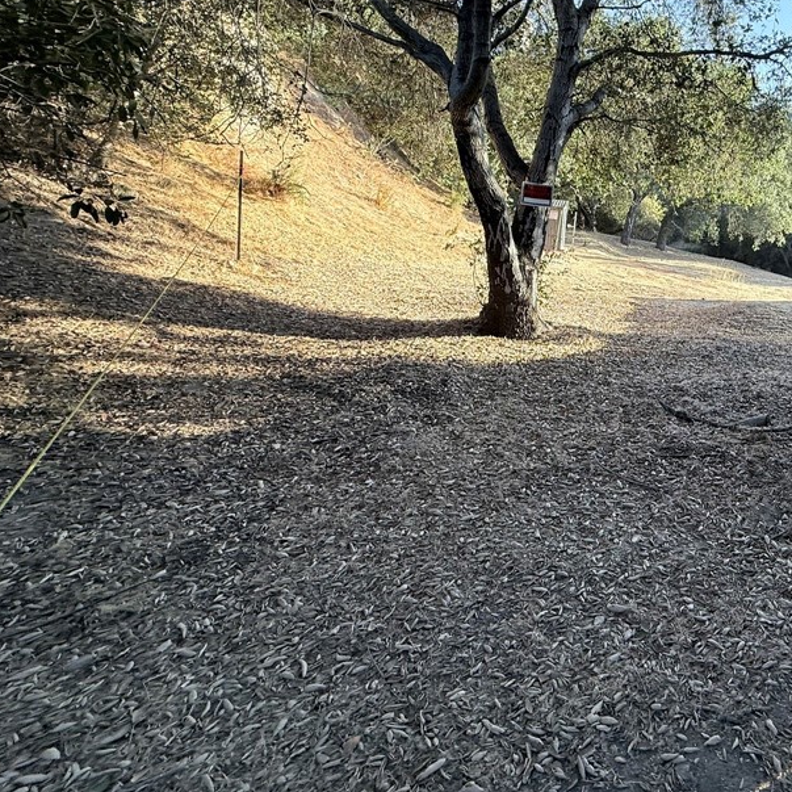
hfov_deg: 63.7
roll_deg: -2.2
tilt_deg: -2.4
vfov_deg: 70.9
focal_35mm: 21
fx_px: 544
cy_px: 296
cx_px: 669
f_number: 2.2
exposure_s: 1/150
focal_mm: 2.22
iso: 50
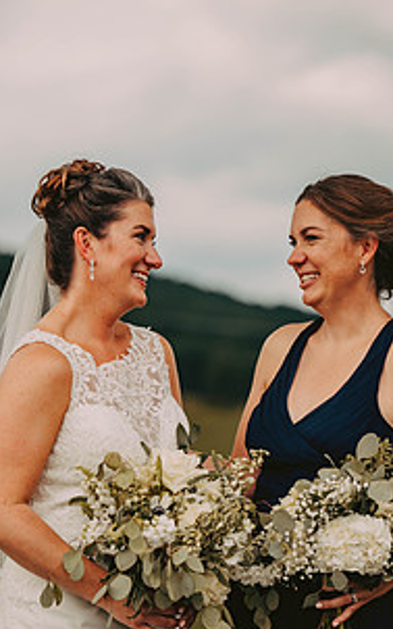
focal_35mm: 182
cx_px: 210
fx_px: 3116
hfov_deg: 7.2
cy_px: 367
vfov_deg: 11.5
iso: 200
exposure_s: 1/1250
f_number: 2.8
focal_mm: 120
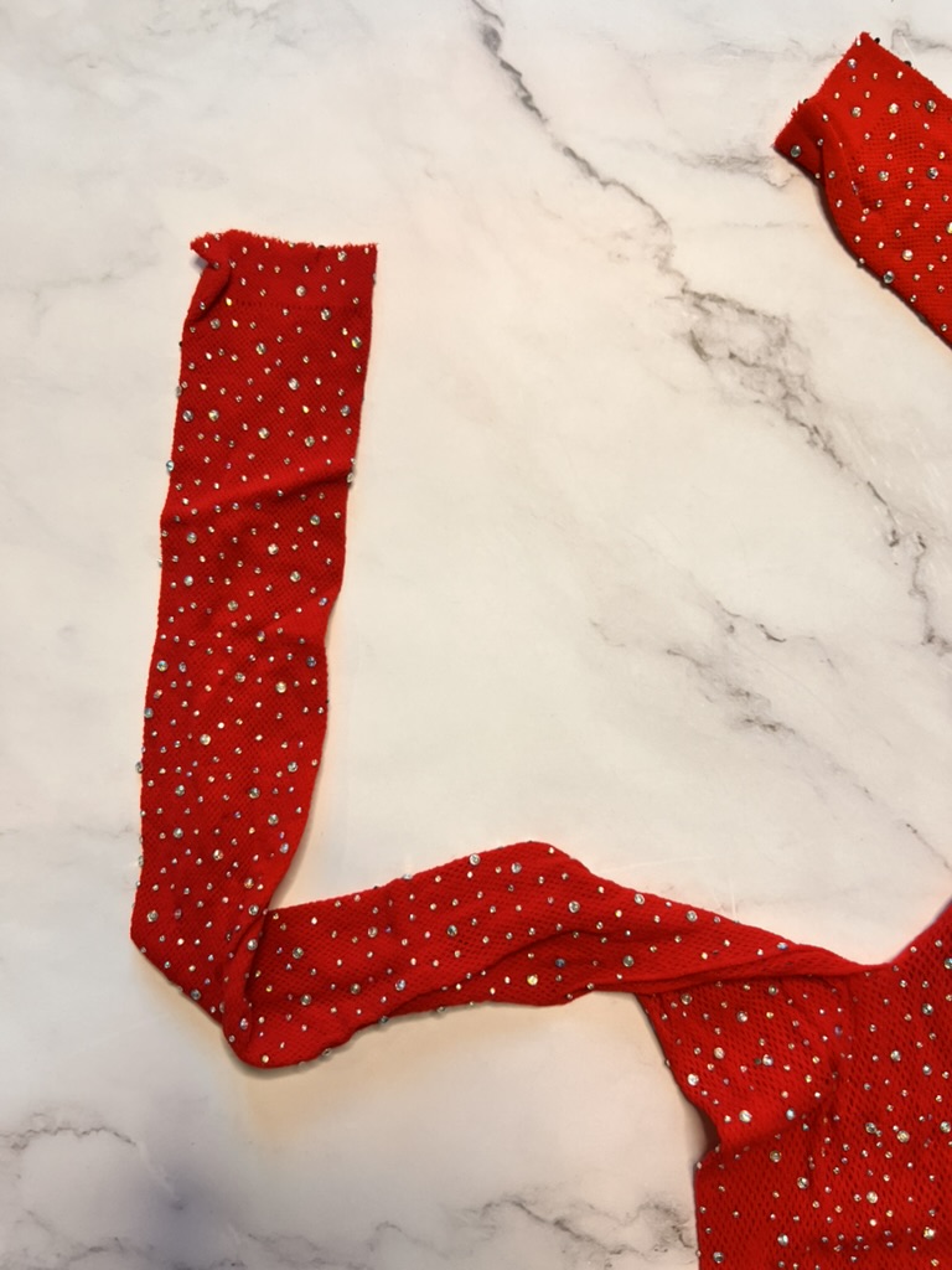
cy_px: 635
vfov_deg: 67.3
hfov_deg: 53.1
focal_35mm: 26
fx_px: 953
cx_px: 476
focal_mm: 5.7
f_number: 1.5
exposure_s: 1/100
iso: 50
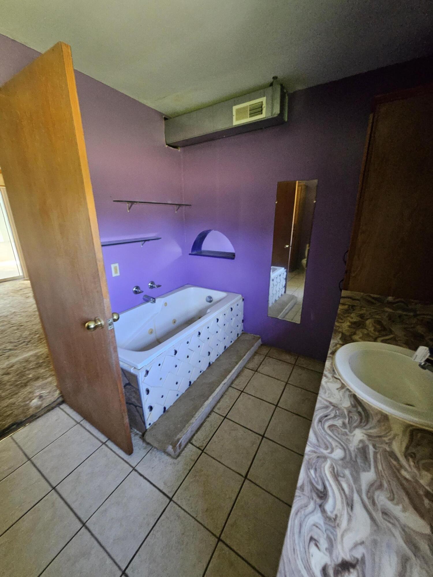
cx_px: 216
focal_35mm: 13
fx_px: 217
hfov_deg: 89.9
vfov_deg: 106.2
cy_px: 288
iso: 640
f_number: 2.2
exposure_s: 1/24
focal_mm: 1.74
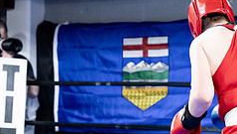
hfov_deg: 12.8
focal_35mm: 165
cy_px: 138
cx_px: 265
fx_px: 1038
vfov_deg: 7.3
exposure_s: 1/1000
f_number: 2.8
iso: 10000
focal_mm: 65
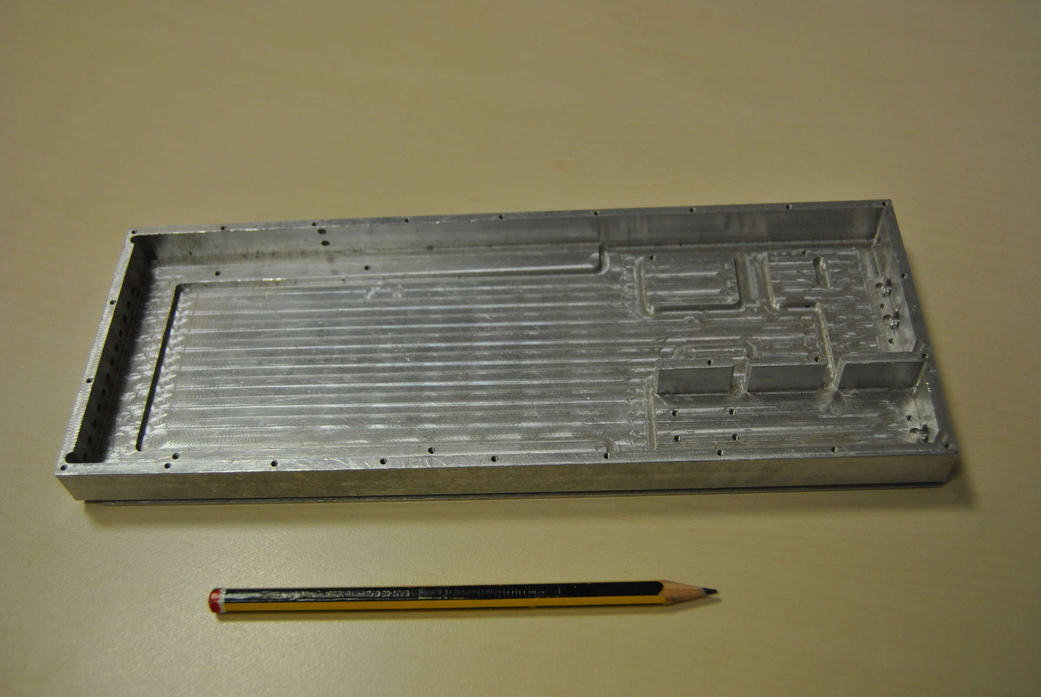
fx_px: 1129
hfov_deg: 49.5
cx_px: 520
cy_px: 348
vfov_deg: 34.3
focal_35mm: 39
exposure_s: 1/80
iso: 200
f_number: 4.5
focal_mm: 26
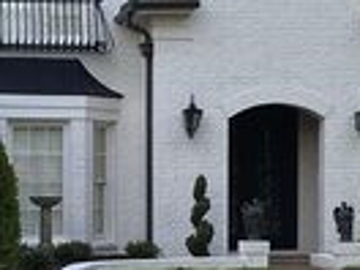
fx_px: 1310
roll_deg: +0.0
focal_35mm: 126
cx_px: 85
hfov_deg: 15.6
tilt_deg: -0.2
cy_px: 218
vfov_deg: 11.7
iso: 800
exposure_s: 1/30
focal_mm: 4.25
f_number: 1.8
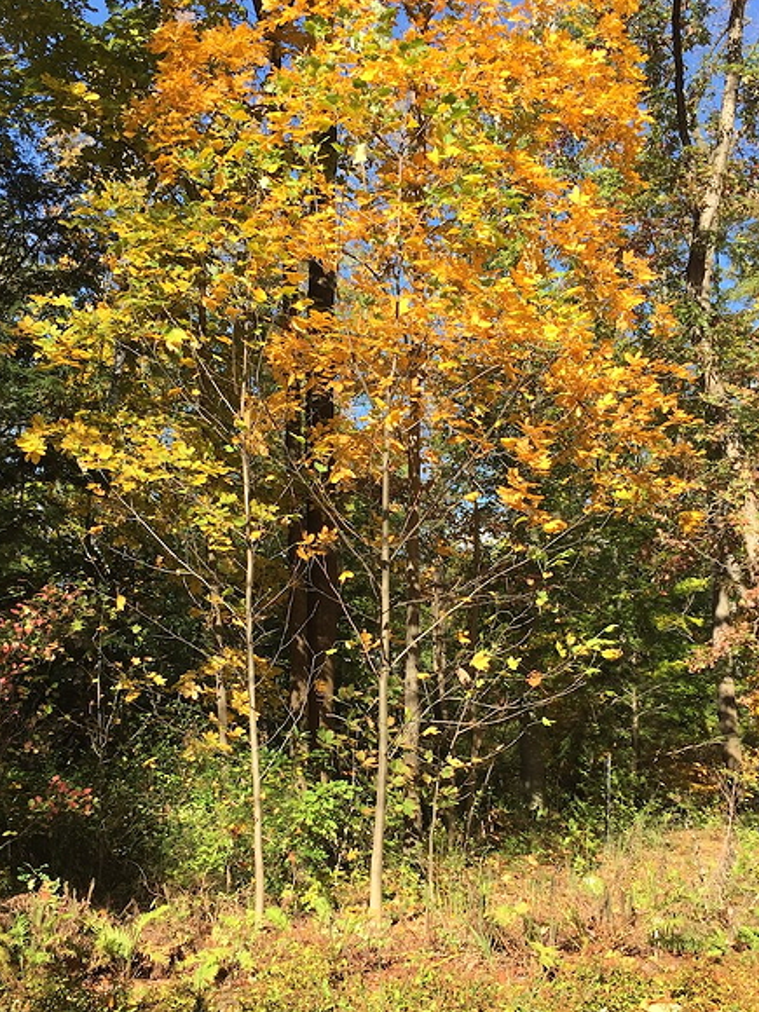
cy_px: 614
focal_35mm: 40
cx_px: 375
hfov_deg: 36.0
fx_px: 1169
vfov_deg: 46.5
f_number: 2.2
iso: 32
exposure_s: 1/791
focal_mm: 4.15
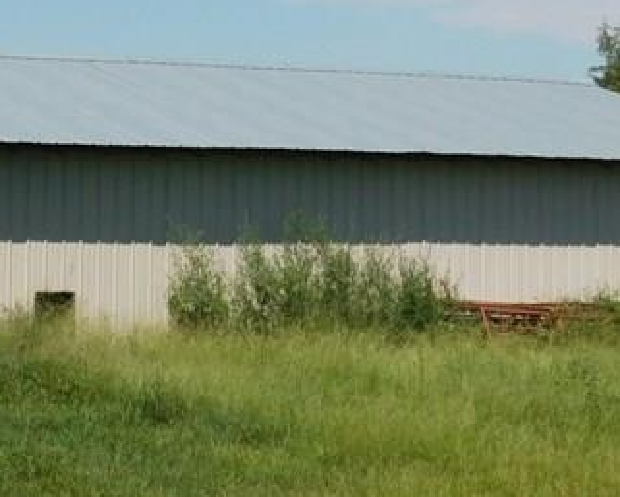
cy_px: -101
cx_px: 12
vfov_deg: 13.4
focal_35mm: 112
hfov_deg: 16.8
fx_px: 2056
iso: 125
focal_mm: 6.3
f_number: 7
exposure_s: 1/500
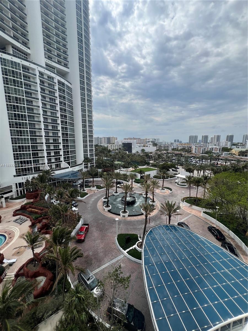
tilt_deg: -9.4
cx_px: 124
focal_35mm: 13
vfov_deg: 106.2
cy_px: 166
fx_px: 124
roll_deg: +0.2
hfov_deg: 89.9
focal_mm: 1.57
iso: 32
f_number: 1.8
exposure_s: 1/2016
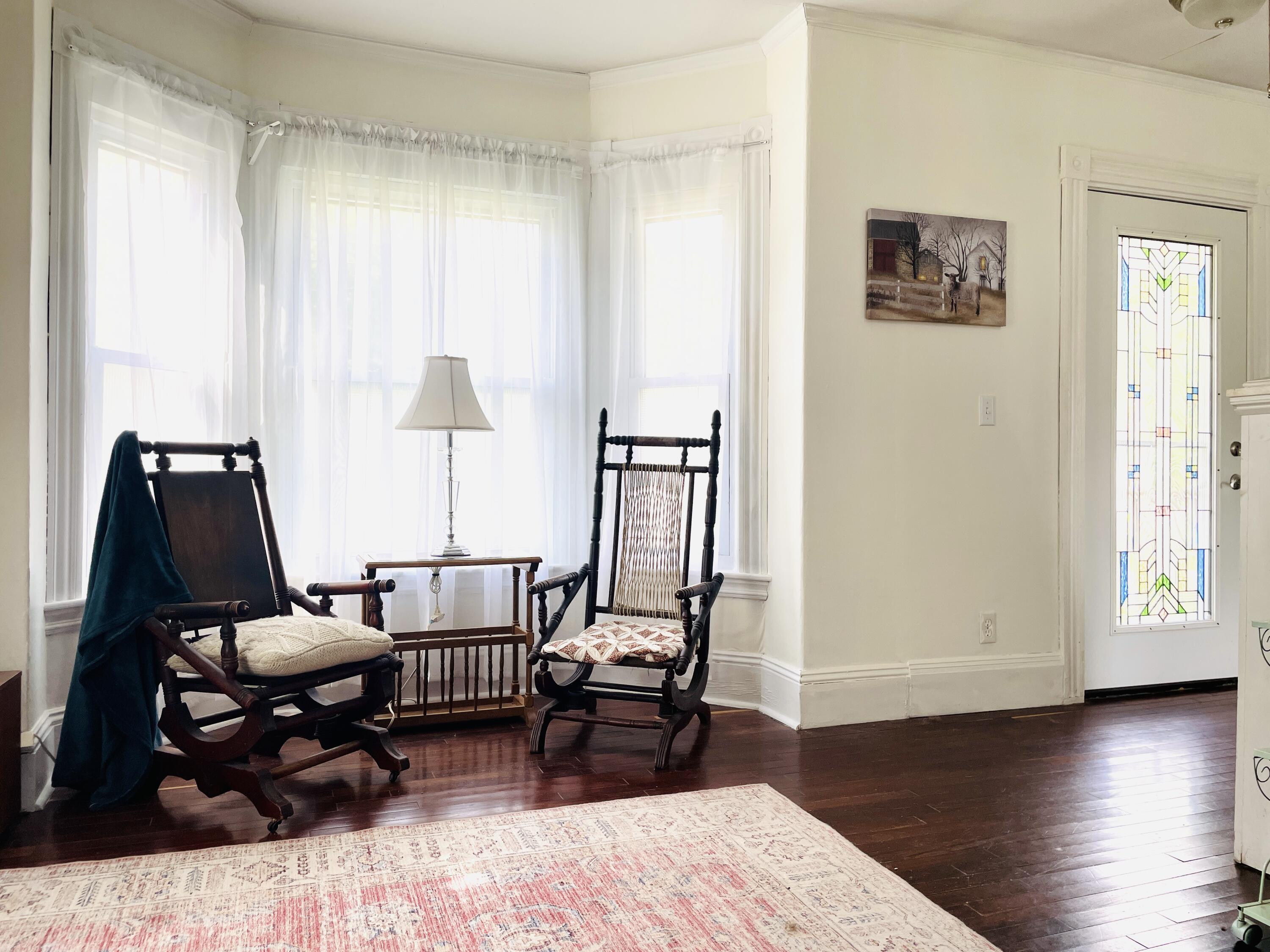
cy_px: 476
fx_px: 954
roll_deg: -0.1
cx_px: 635
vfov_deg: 53.1
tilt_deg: +0.2
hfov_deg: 67.3
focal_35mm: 26
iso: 40
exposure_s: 1/121
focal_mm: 4.2
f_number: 1.6
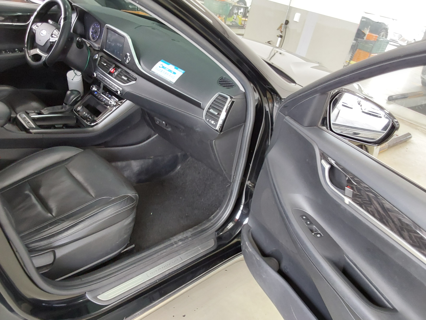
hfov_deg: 63.4
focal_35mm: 28
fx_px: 345
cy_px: 160
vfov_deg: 49.7
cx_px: 213
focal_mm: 2.91
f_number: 1.9
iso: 160
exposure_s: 1/60
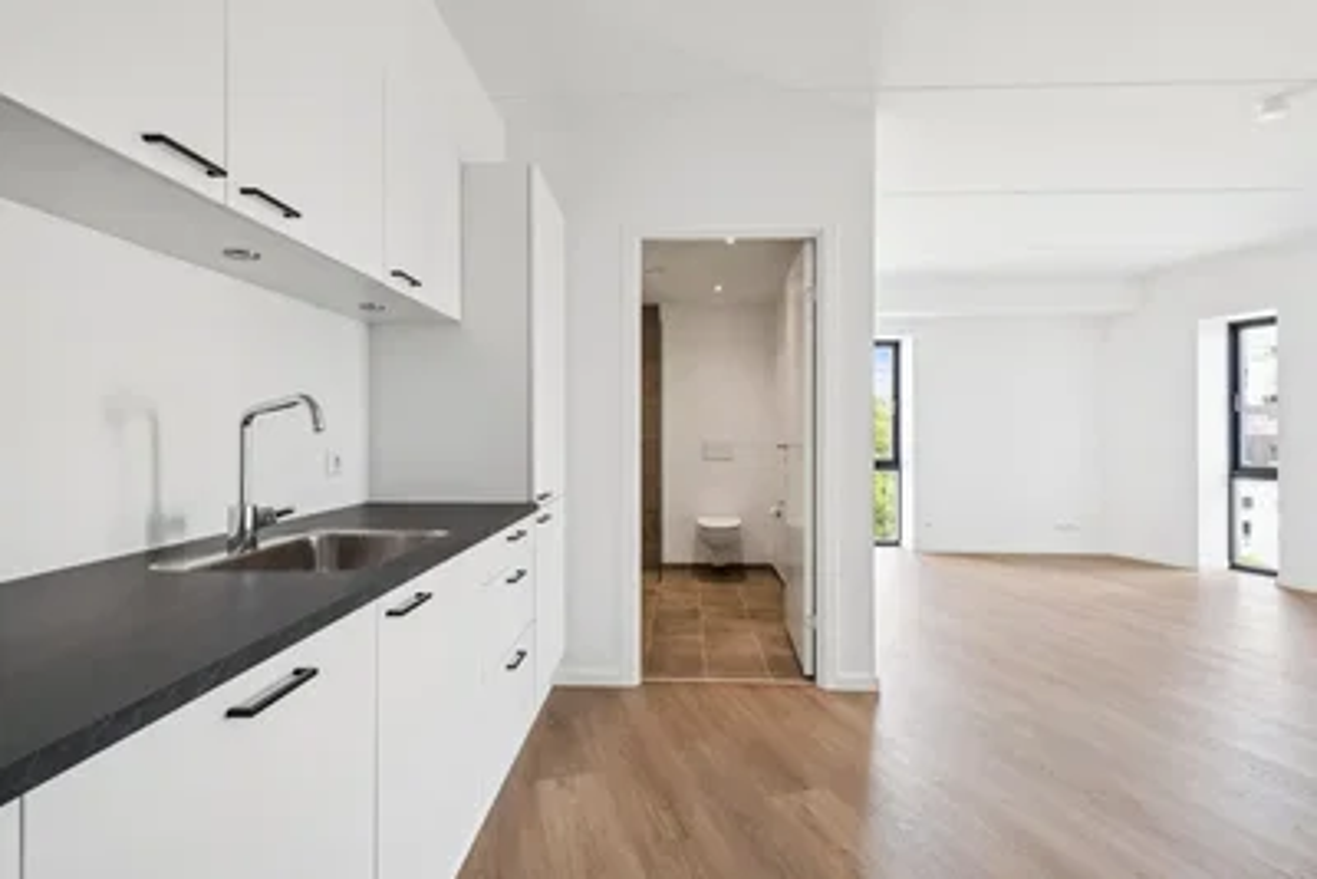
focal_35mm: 17
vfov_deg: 70.5
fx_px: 622
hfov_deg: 93.3
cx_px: 658
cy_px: 440
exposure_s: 1/10
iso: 500
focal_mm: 11
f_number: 8
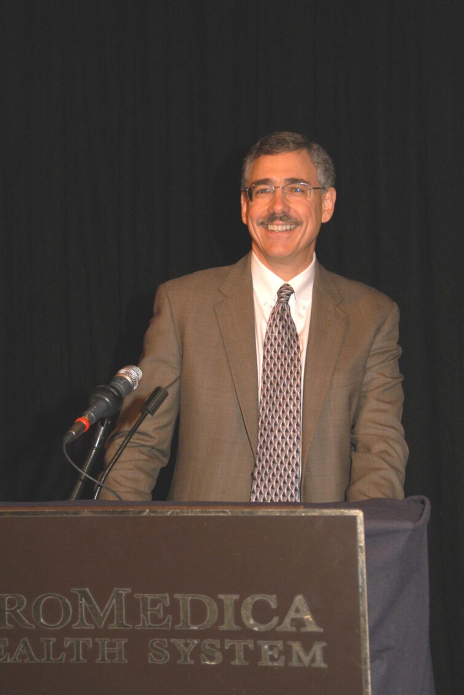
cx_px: 231
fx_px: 1411
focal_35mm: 73
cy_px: 343
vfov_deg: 27.7
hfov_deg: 18.7
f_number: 6.3
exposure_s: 1/80
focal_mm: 48
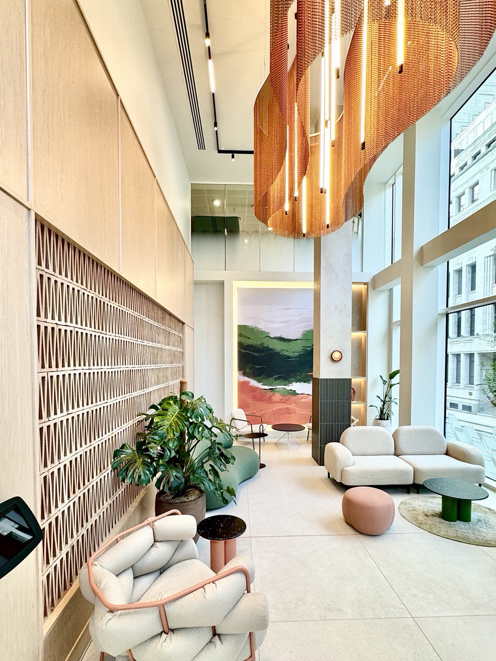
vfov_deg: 102.1
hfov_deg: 85.7
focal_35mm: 14
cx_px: 248
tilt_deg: +10.2
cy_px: 330
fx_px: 267
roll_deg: +0.6
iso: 80
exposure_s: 1/100
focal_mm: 2.22
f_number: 2.2
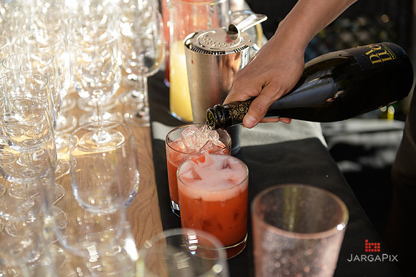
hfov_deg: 34.5
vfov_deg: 23.4
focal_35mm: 58
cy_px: 138
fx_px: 670
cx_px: 208
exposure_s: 1/125
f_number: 3.2
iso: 400
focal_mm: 58
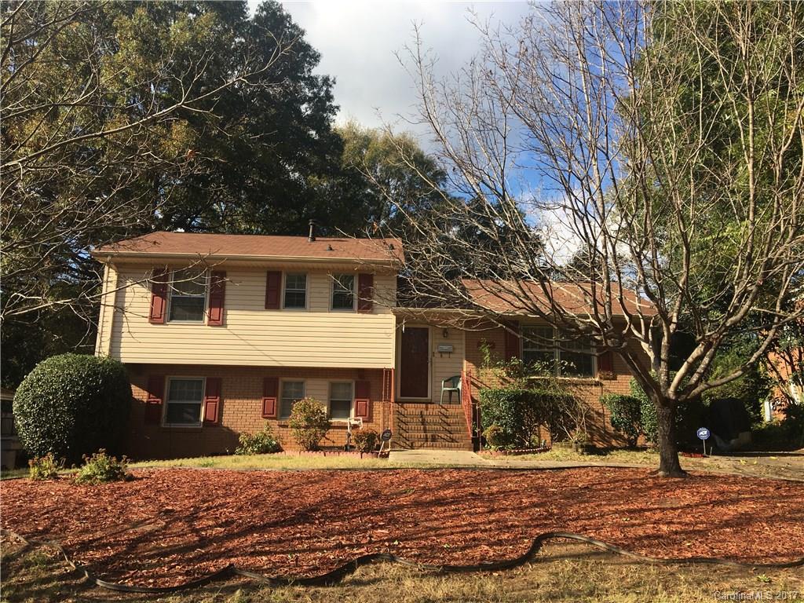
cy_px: 302
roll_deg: -1.0
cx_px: 402
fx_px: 674
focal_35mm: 29
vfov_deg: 48.2
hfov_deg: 61.7
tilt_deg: +13.0
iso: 25
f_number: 2.2
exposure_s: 1/884
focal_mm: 4.15
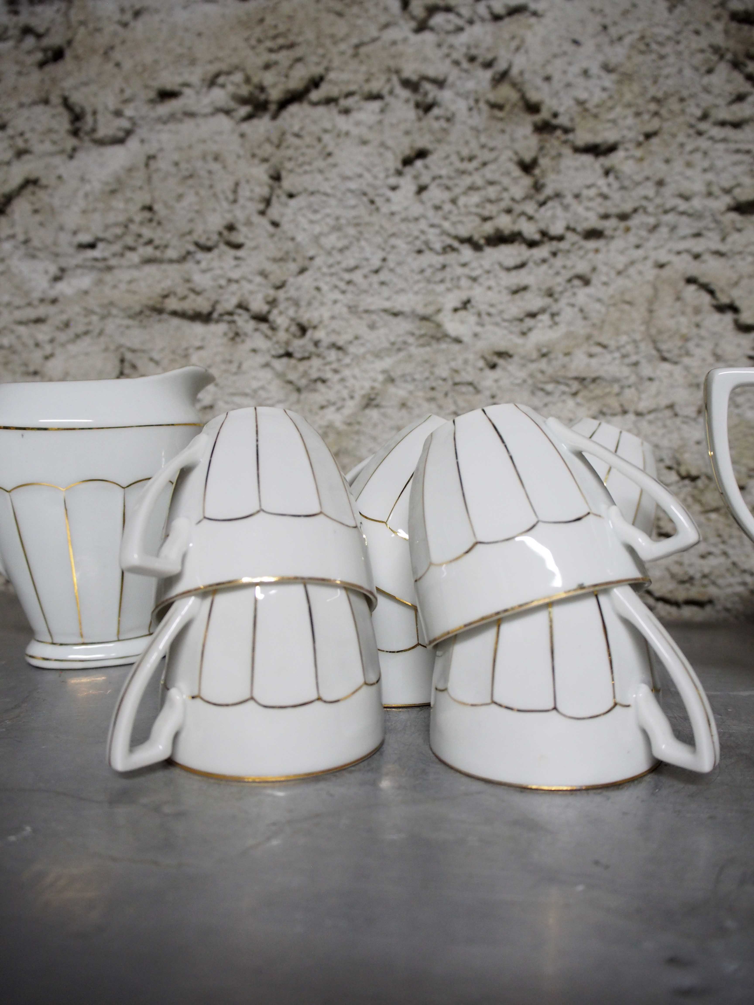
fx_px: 813
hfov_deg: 49.7
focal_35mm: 28
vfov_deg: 63.4
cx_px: 377
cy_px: 502
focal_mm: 14
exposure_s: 1/60
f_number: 3.5
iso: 1000
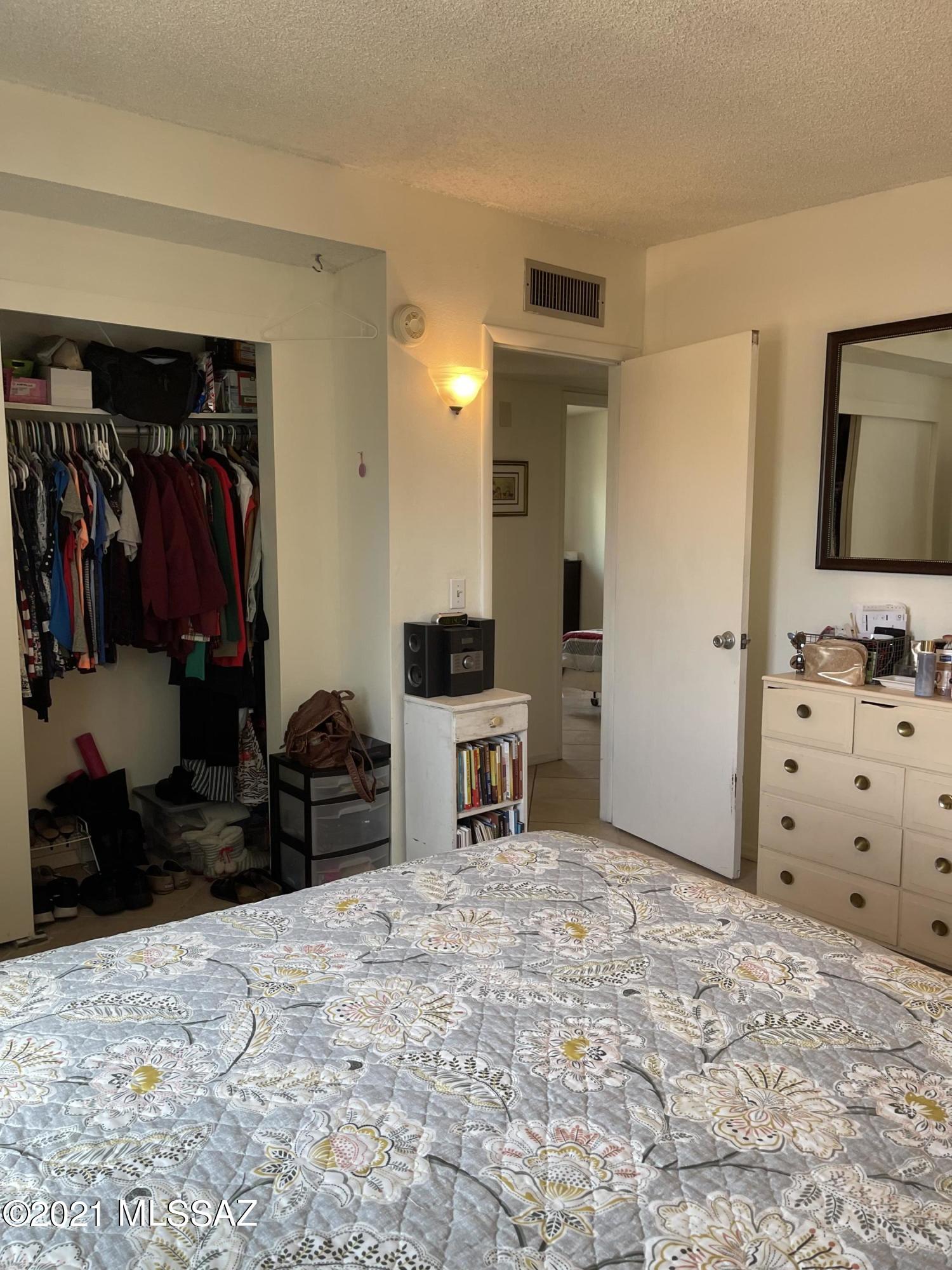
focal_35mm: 26
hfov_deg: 53.1
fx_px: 953
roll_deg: +0.0
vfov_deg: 67.3
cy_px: 635
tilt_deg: -7.2
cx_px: 476
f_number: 1.6
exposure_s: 1/120
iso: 100
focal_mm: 5.1
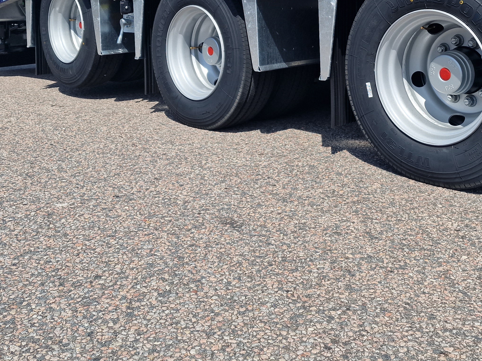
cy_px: 16
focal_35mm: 45
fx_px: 627
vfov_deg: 30.3
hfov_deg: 41.5
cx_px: 325
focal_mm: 6.4
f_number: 1.8
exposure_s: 1/1488
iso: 50
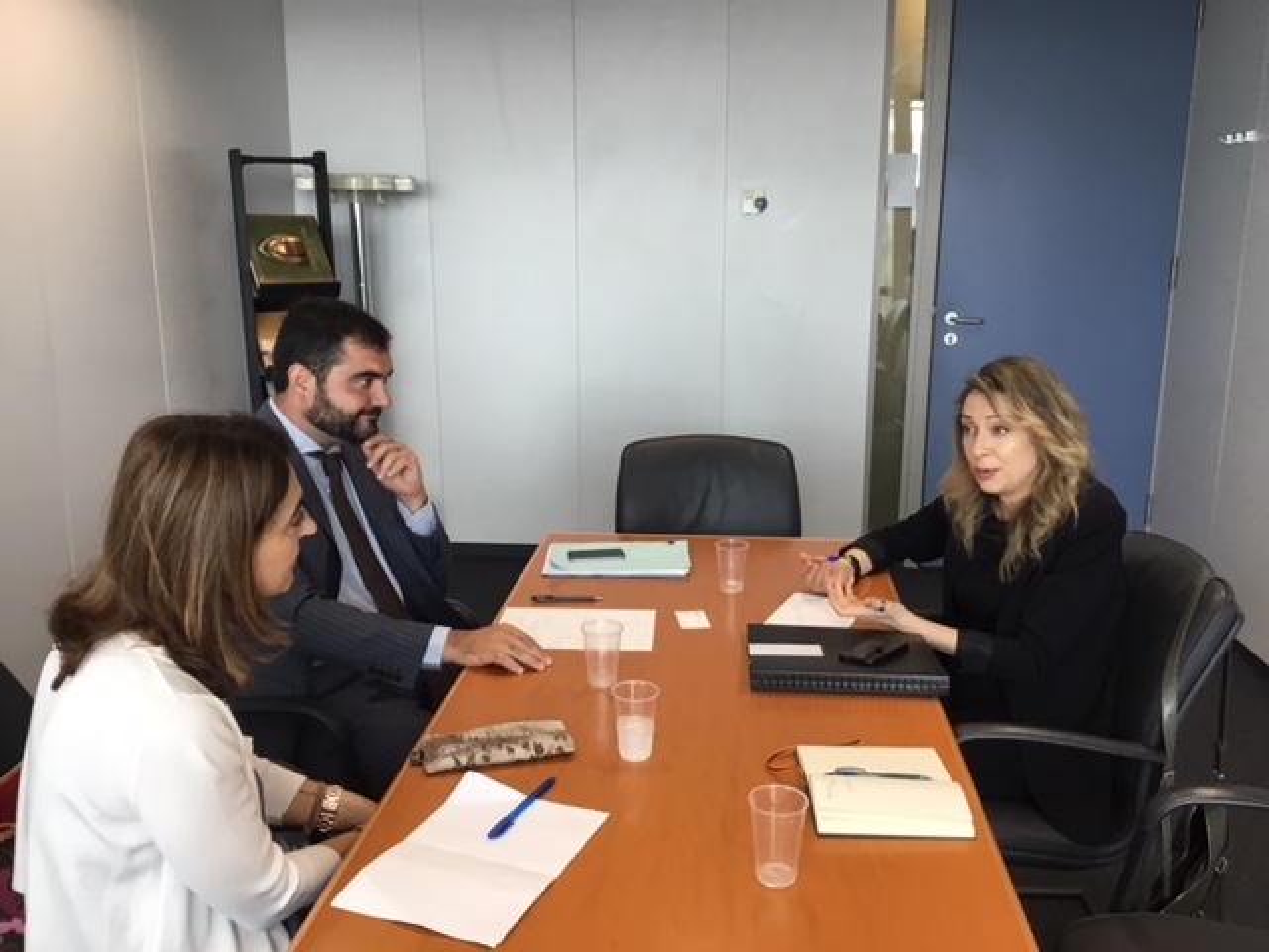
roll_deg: -0.6
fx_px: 1136
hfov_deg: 58.4
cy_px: 476
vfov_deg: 45.4
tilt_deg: -14.4
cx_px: 634
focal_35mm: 31
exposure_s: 1/33
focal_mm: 3.3
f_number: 2.4
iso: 40
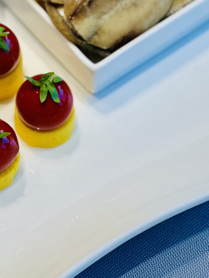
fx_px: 1352
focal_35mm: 168
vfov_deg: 11.6
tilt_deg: -52.0
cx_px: -5
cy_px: -5
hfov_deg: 8.8
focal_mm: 9
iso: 64
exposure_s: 1/121
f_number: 2.8
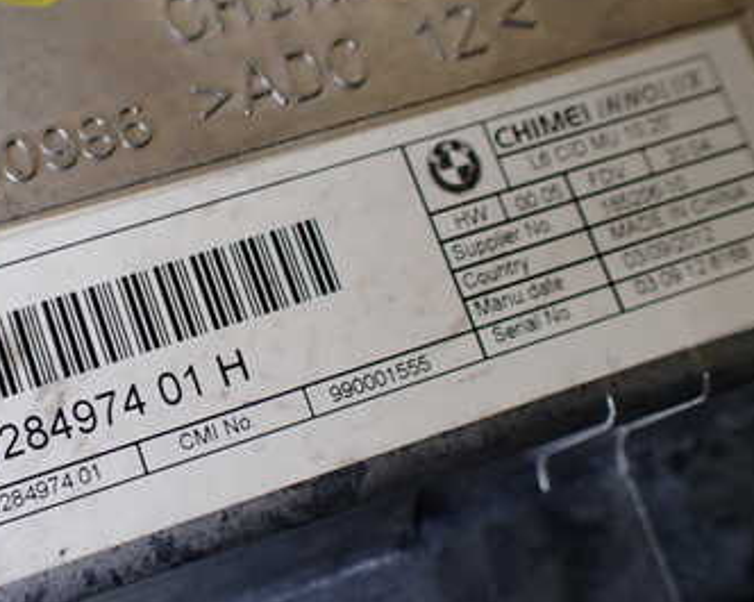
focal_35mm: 53
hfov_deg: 34.8
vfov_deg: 28.6
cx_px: 216
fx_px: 1182
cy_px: 295
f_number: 2.3
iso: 160
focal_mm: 5.4
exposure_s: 1/125
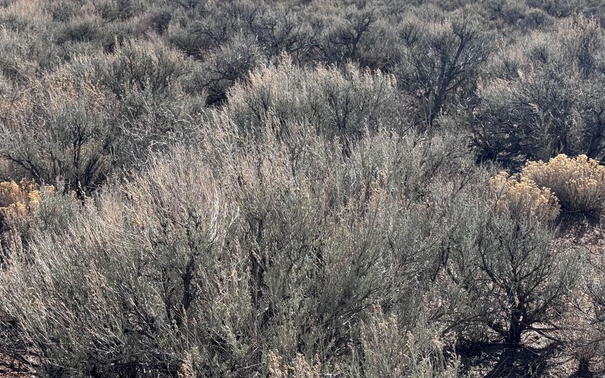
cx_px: 320
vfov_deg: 20.6
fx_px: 1039
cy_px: 143
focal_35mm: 63
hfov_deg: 32.5
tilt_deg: -9.2
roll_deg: -2.1
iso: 64
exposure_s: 1/3425
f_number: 1.78
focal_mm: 6.76
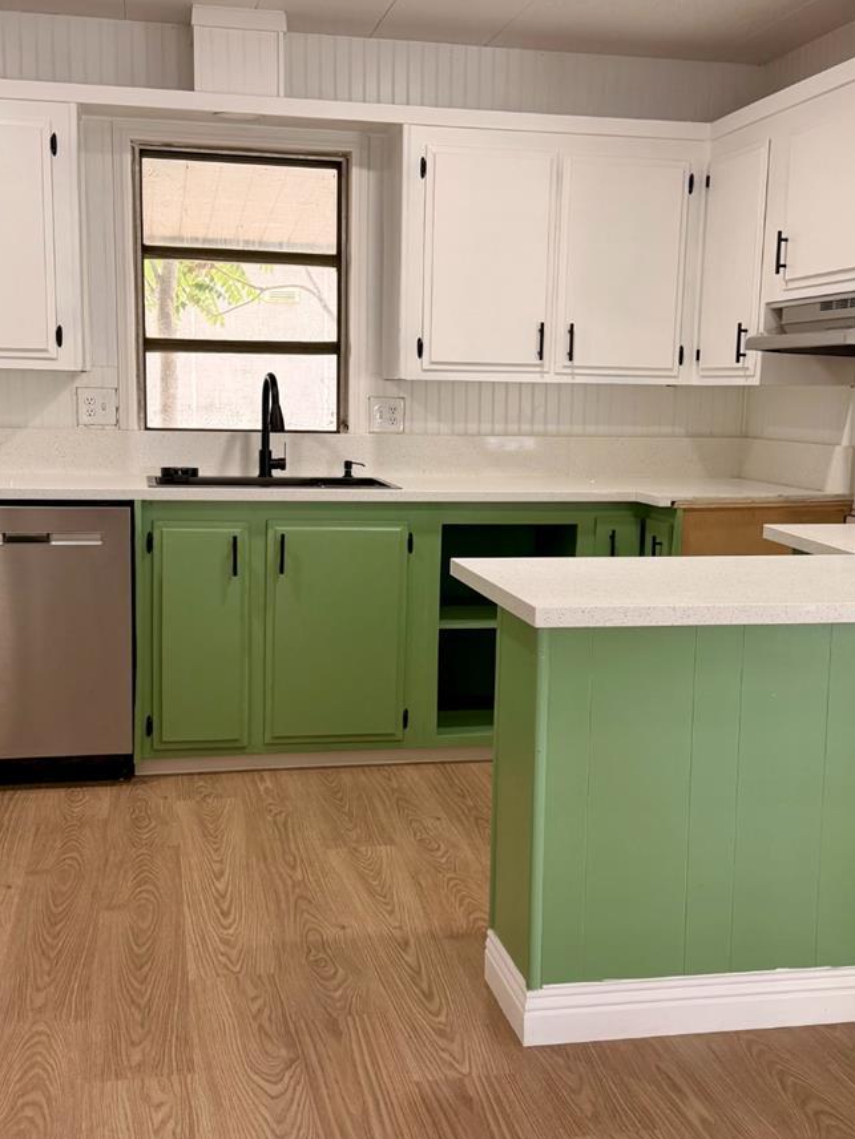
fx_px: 1383
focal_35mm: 42
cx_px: 462
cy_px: 580
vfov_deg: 44.8
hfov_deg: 34.3
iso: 160
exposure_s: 1/121
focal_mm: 6.76
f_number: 1.78
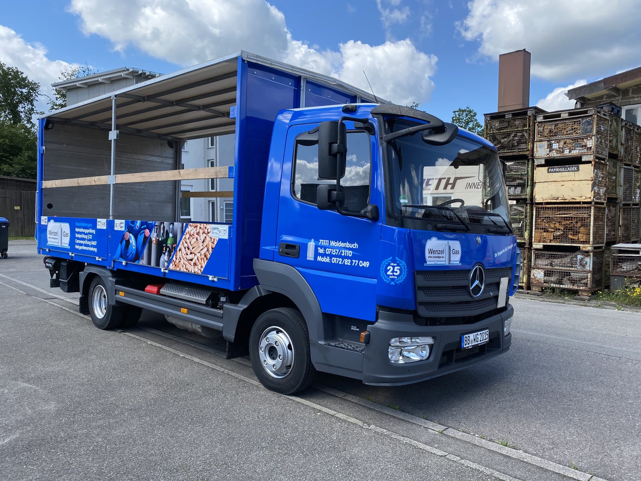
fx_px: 500
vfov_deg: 51.4
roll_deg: -1.0
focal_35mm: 27
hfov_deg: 65.3
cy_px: 247
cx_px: 315
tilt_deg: -3.2
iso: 32
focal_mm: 4.25
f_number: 1.8
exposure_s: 1/973
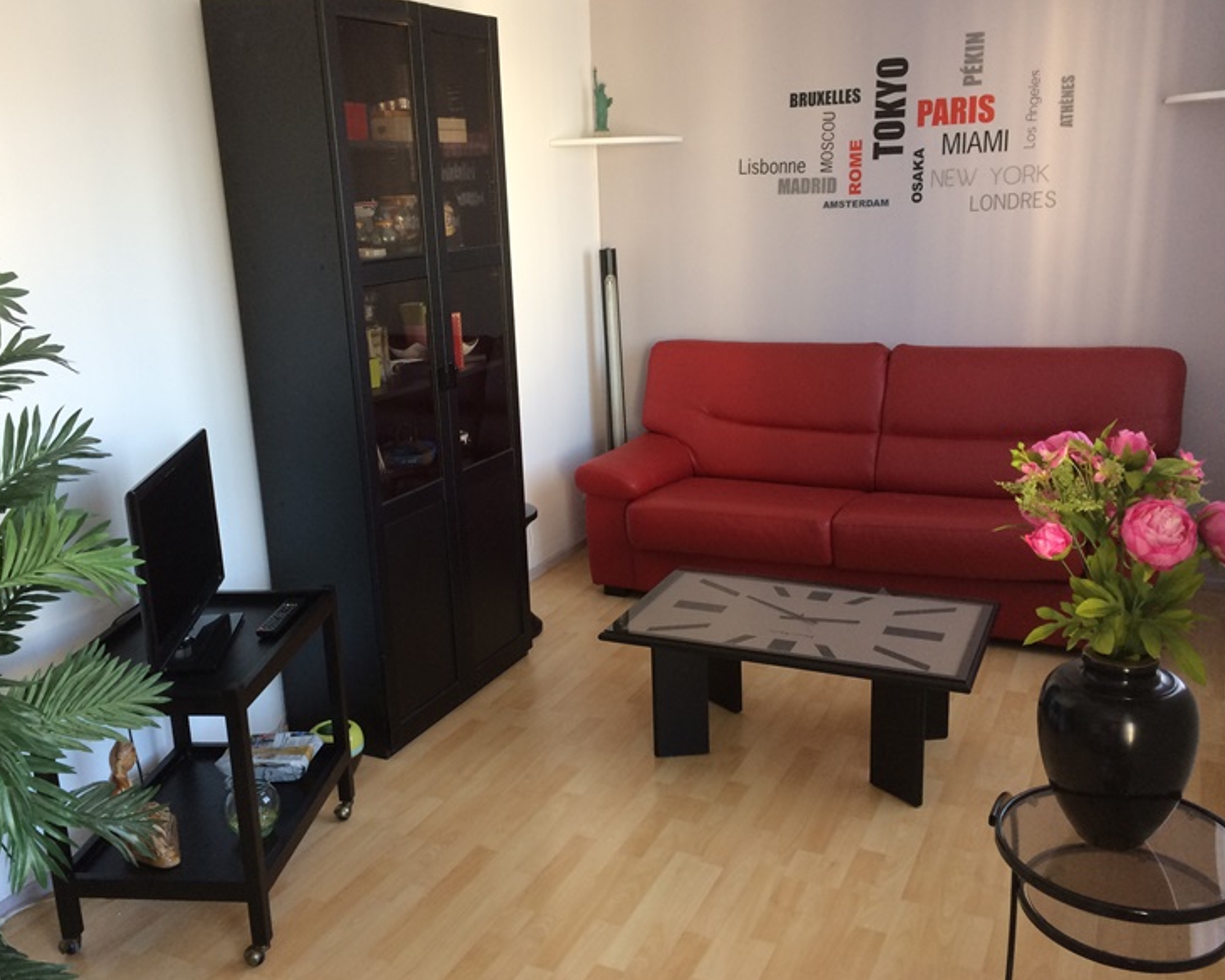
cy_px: 493
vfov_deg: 47.1
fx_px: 1124
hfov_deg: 57.1
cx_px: 566
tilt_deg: -16.7
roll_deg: +3.1
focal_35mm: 31
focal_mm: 4.15
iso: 50
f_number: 2.2
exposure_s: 1/33
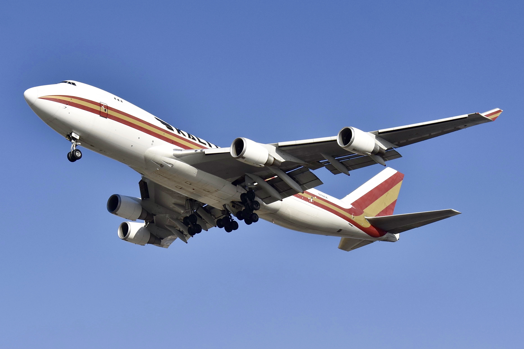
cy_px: 174
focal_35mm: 57
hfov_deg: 35.1
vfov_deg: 23.8
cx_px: 262
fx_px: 830
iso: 400
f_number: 8
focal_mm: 38
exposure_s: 1/2500
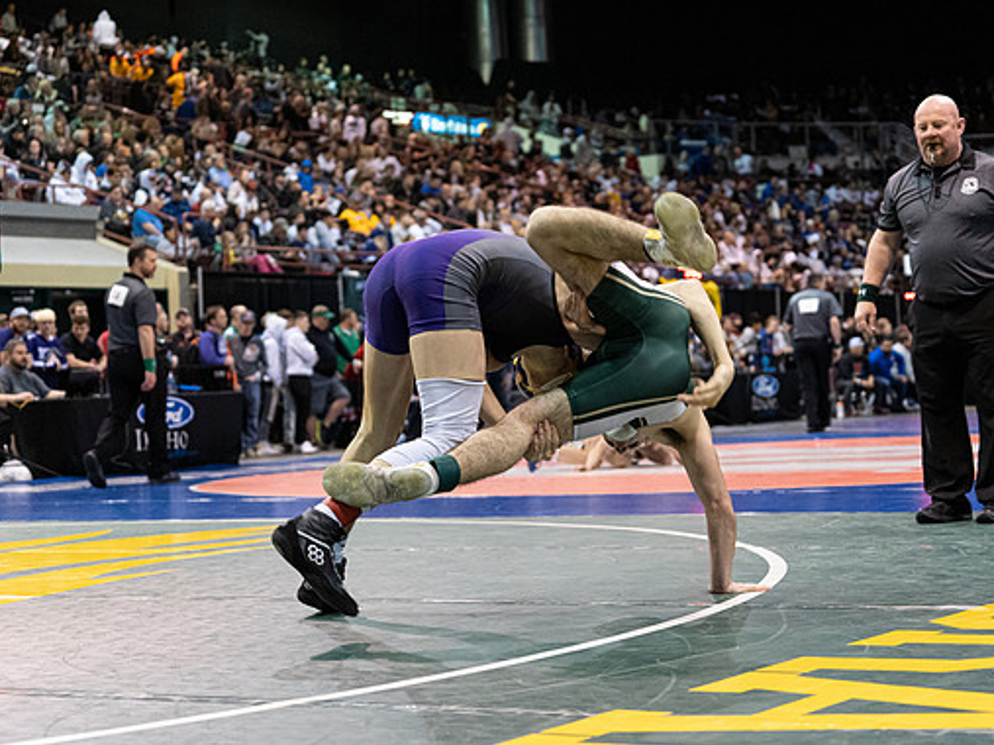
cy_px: 373
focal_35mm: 77
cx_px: 518
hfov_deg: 25.3
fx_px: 2211
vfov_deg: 19.1
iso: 6400
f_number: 4
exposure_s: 1/500
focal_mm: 70
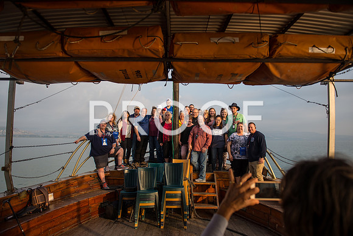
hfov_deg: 73.7
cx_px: 176
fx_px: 235
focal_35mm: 24
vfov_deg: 53.2
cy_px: 118
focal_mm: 24
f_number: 2.8
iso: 100
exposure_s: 1/500
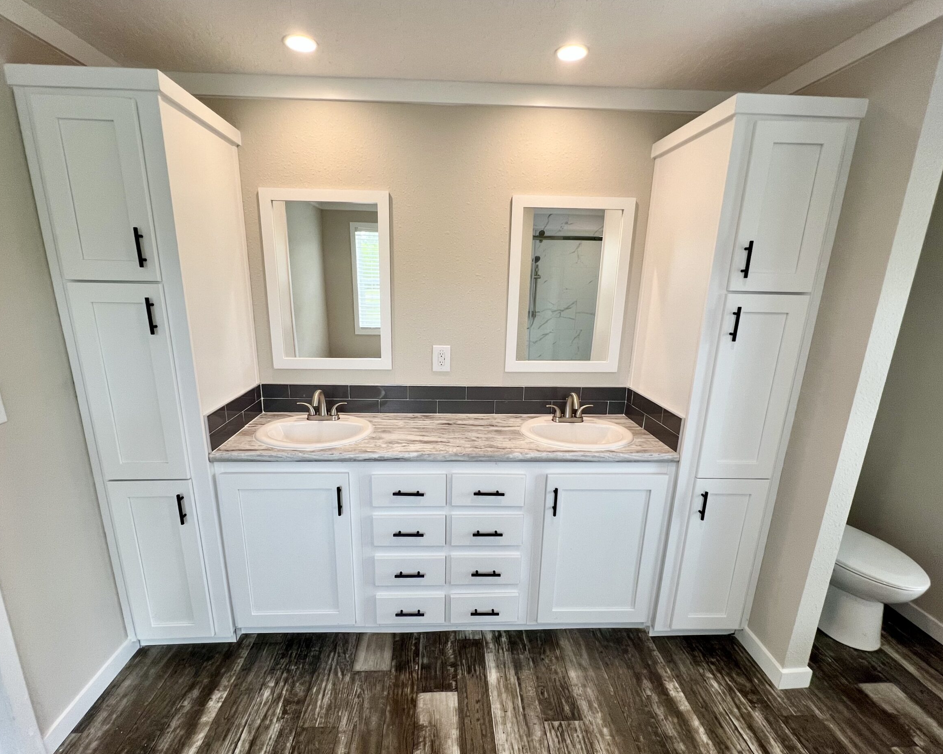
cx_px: 458
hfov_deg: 100.7
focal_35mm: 14
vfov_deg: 88.0
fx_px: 391
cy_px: 386
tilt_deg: -15.3
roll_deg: -0.8
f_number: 1.8
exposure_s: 1/120
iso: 100
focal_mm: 1.57
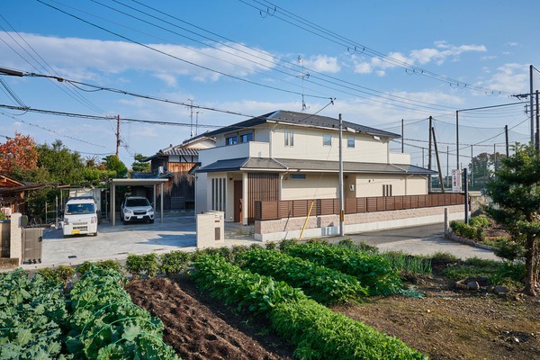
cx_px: 270
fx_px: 360
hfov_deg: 73.7
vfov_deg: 53.1
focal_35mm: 24
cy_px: 180
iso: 100
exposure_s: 1/125
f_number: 11
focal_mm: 24
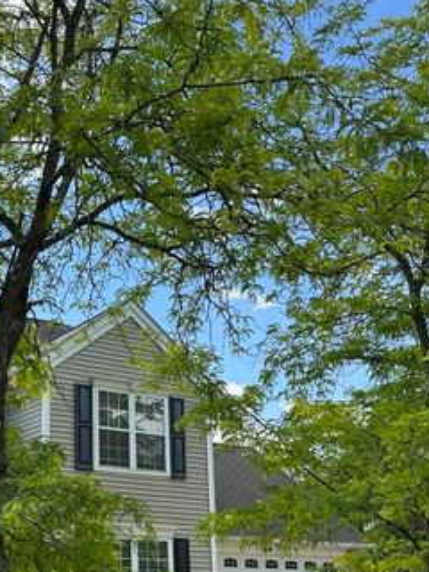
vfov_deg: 37.3
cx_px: 55
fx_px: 826
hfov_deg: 28.2
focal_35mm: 50
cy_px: 423
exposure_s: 1/1517
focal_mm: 6.86
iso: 80
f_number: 1.78
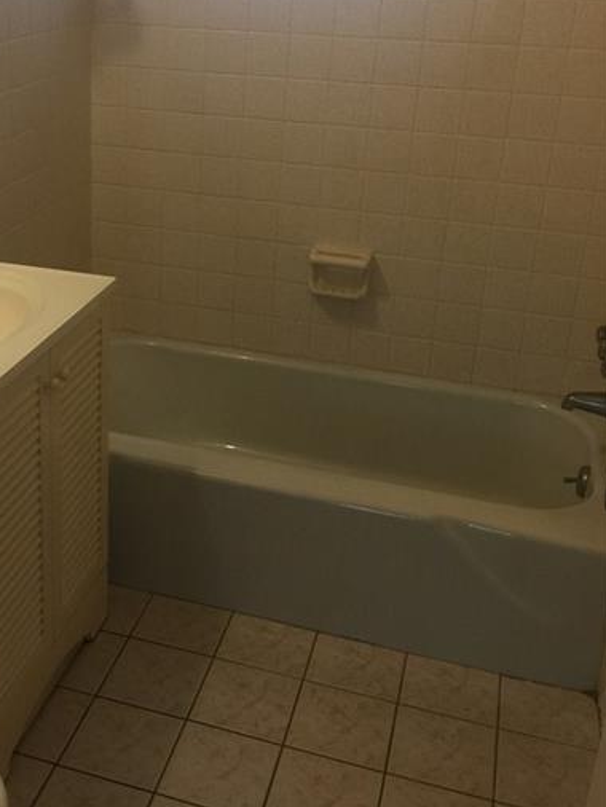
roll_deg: -2.2
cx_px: 153
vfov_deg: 42.7
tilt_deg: -21.1
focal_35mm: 44
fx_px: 1026
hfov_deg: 32.3
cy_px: 311
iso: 32
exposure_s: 1/15
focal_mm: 4.15
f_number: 2.2
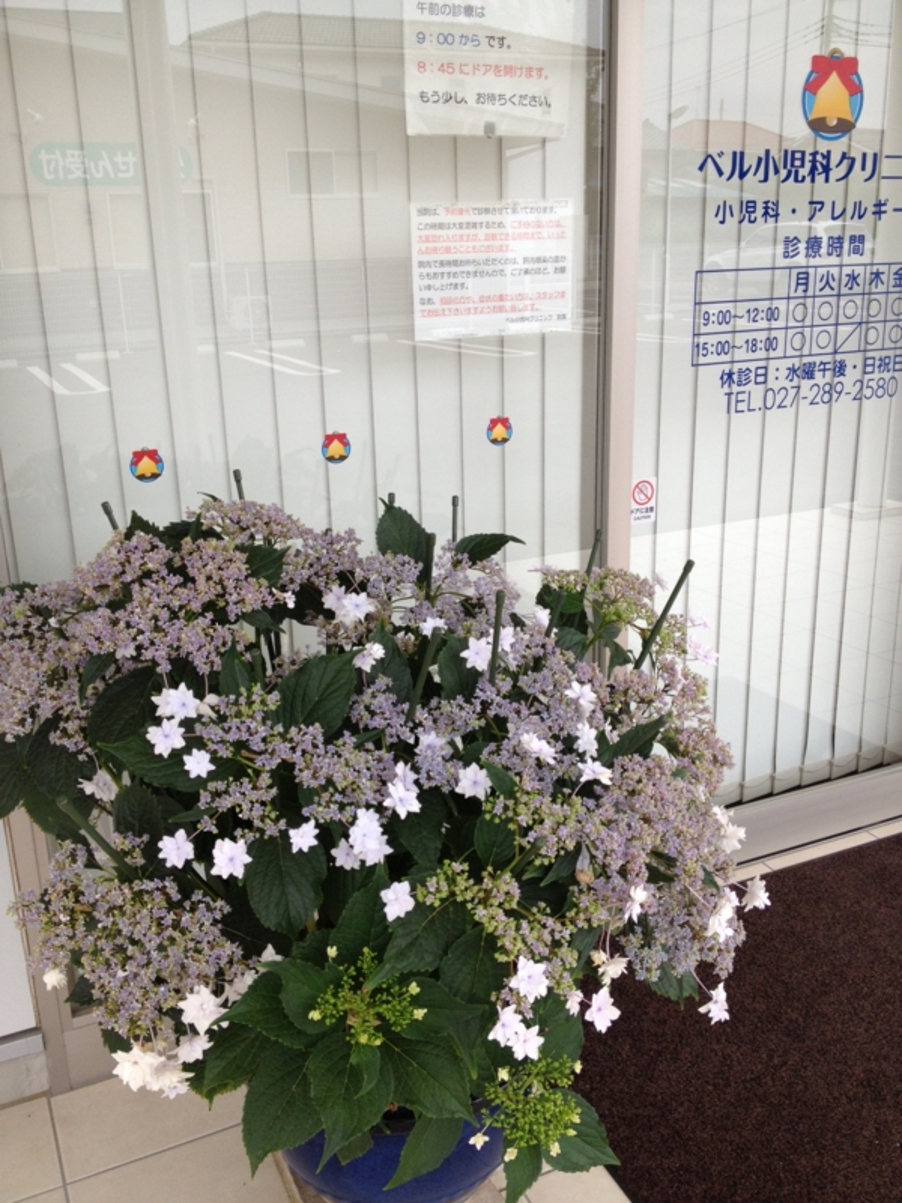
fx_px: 1216
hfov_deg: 40.7
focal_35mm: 35
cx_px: 451
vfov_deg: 52.6
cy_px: 602
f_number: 2.4
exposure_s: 1/120
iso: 64
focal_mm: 4.28
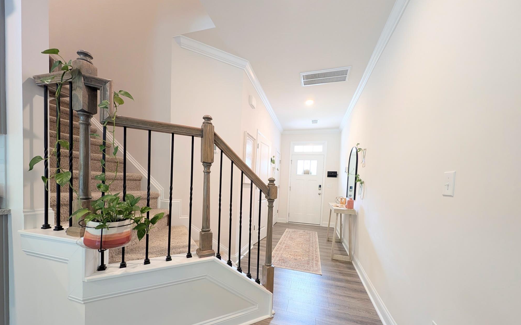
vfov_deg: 82.1
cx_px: 259
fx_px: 185
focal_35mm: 13
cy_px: 190
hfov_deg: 109.4
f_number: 1.95
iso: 101
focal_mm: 2.23
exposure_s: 1/40
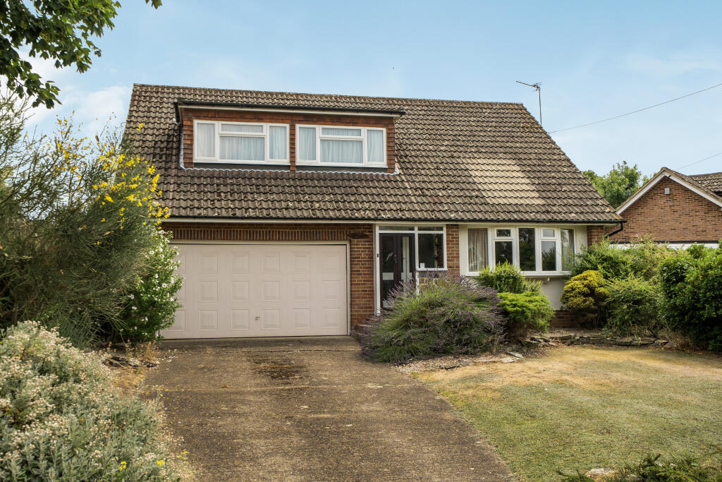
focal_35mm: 33
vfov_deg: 40.0
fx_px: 662
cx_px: 361
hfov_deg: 57.2
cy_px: 241
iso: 400
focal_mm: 22
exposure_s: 1/400
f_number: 8
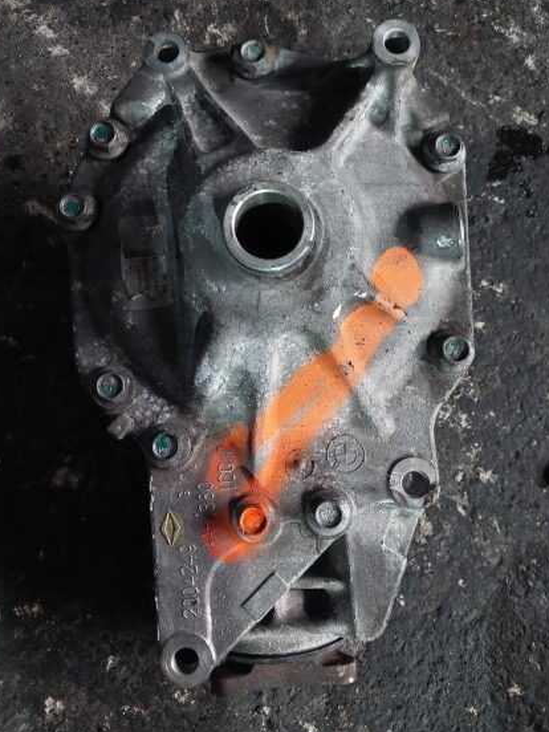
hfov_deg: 48.2
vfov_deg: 61.6
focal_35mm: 29
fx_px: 613
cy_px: 343
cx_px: 280
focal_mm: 5.23
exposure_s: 1/50
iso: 640
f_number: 1.8
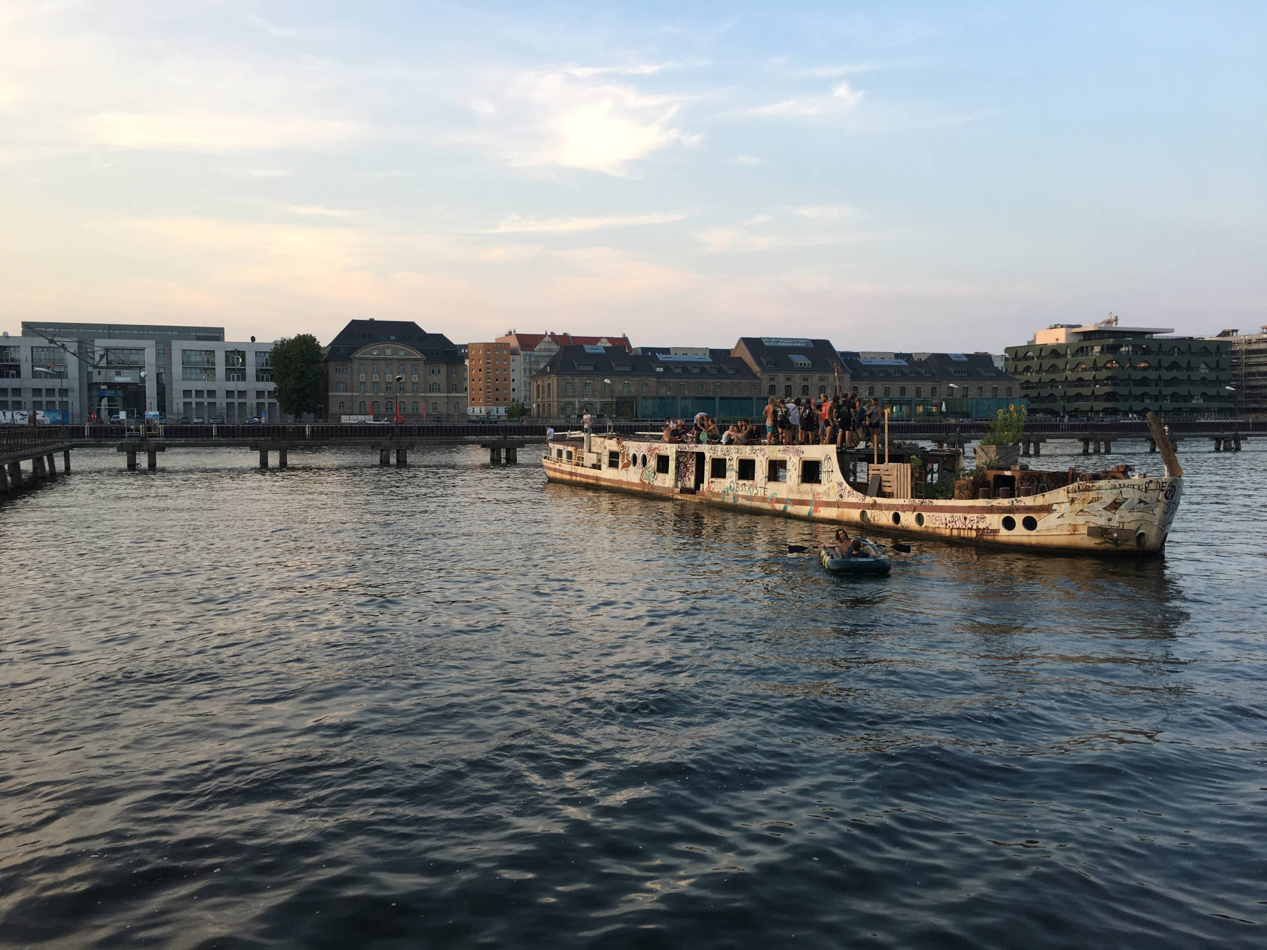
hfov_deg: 61.7
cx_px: 634
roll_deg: +0.5
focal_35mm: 29
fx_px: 1061
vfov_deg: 48.2
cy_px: 475
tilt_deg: -3.1
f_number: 2.2
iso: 32
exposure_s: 1/100
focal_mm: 4.15
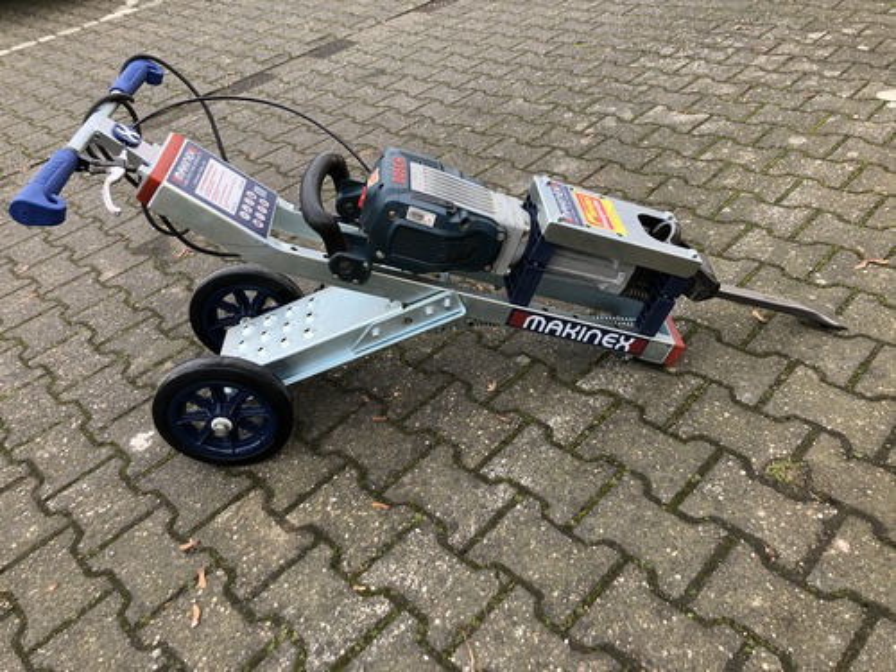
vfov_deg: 49.7
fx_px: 725
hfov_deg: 63.4
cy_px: 336
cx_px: 448
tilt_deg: -37.8
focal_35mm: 28
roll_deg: +11.6
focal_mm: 3.99
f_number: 1.8
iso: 25
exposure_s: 1/120
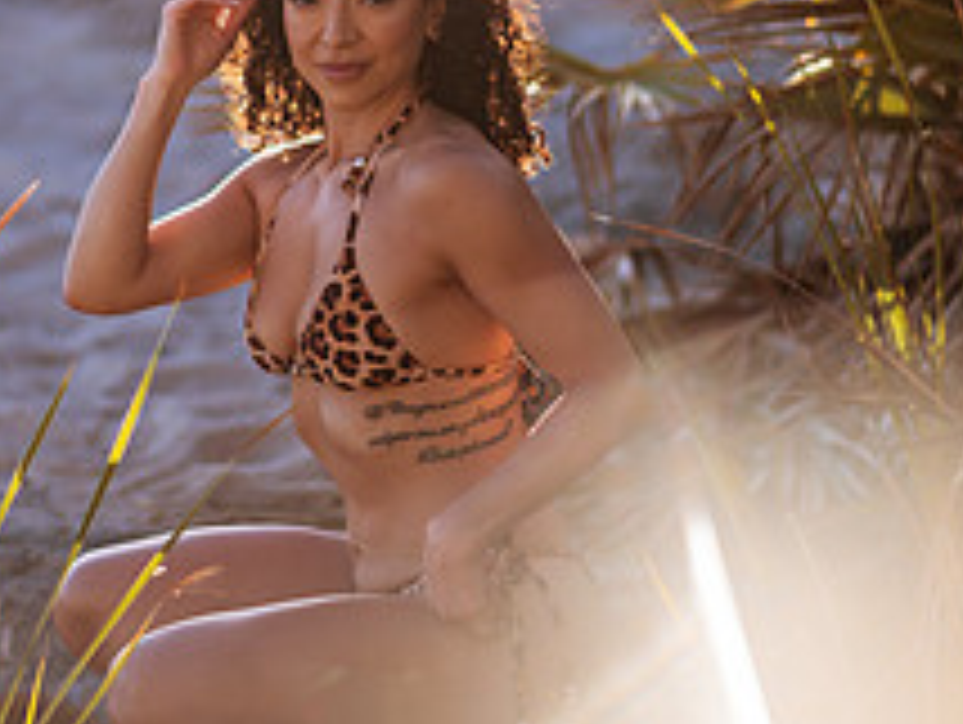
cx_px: 364
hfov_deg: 16.8
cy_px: 157
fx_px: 3259
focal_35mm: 117
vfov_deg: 12.6
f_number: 1.8
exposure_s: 1/2000
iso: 50
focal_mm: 58
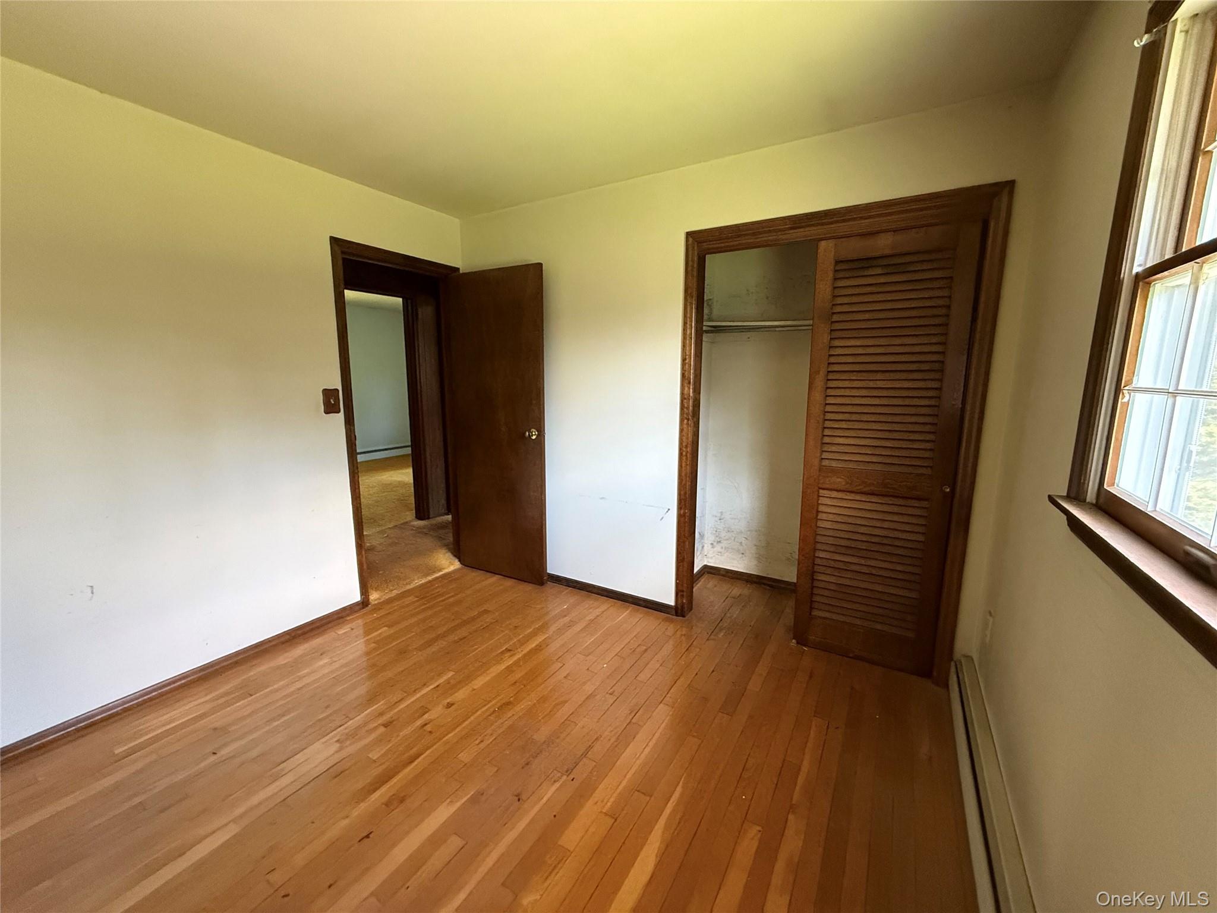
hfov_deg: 102.1
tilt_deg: -7.9
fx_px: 492
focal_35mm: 14
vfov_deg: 85.7
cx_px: 608
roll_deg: -0.1
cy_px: 456
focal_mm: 2.22
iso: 800
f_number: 2.2
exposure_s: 1/60
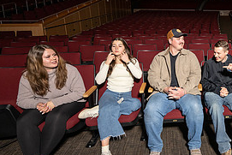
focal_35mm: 30
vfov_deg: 43.3
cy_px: 58
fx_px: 193
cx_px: 217
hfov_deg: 52.8
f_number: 6.3
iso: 1000
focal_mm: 14
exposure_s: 1/160
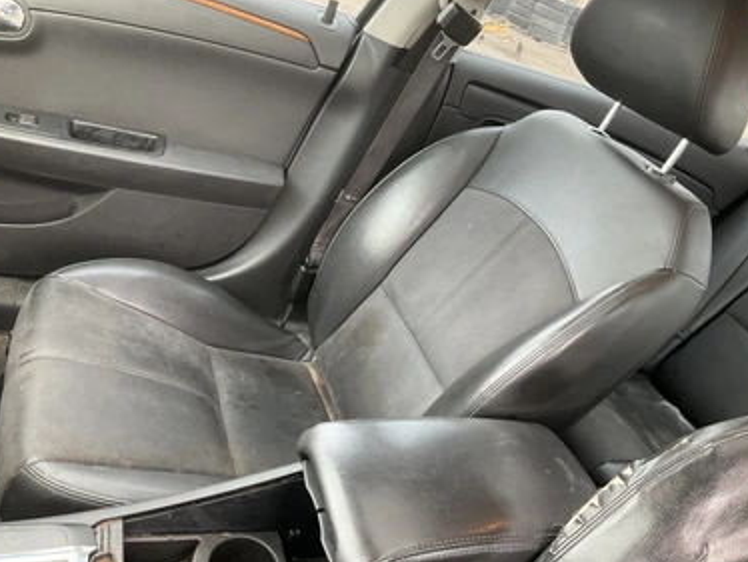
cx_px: 372
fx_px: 670
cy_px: 278
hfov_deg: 58.3
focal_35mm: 31
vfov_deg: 45.5
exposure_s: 1/84
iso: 64
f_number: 1.8
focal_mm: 3
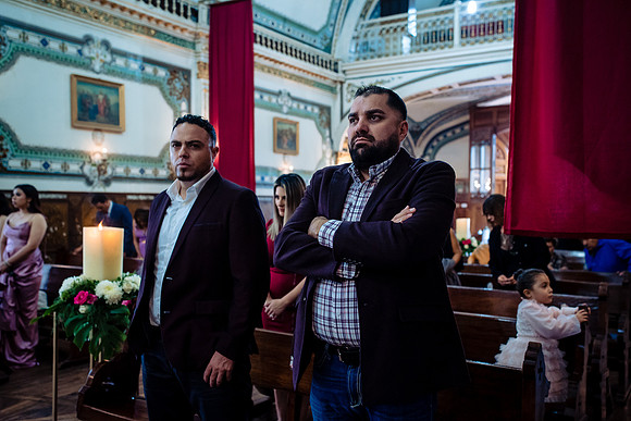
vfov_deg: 37.9
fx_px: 614
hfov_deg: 54.4
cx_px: 316
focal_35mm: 35
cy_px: 210
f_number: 3.5
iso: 2000
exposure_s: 1/100
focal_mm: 35
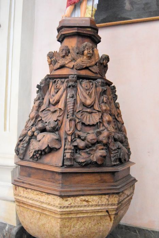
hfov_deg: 40.0
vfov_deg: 57.2
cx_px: 80
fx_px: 218
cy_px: 119
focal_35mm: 33
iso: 12800
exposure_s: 1/25
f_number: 3.5
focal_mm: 22
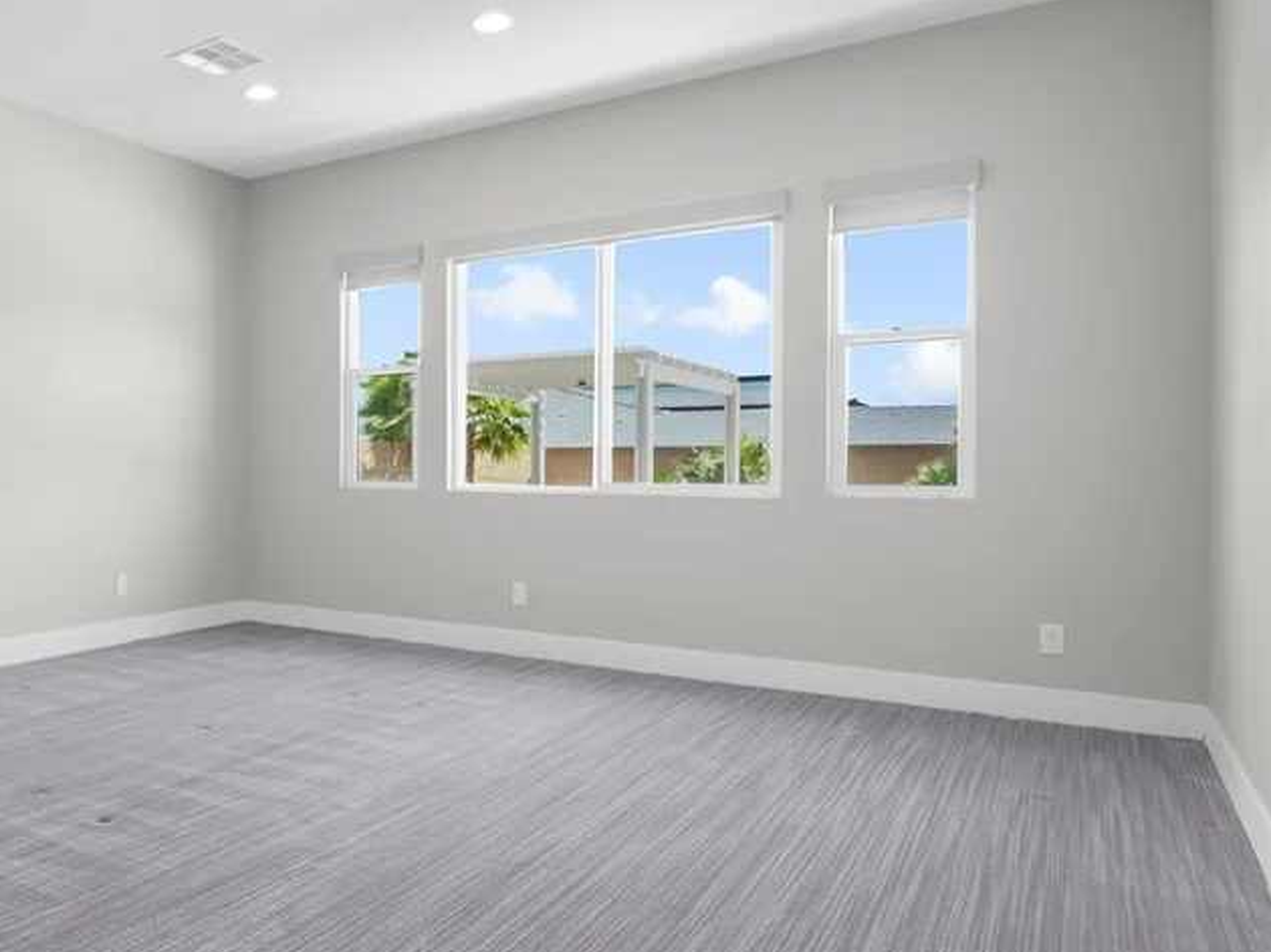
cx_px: 256
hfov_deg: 63.5
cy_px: 524
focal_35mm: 25
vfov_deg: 54.7
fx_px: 918
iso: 800
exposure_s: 1/25
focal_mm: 11
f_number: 5
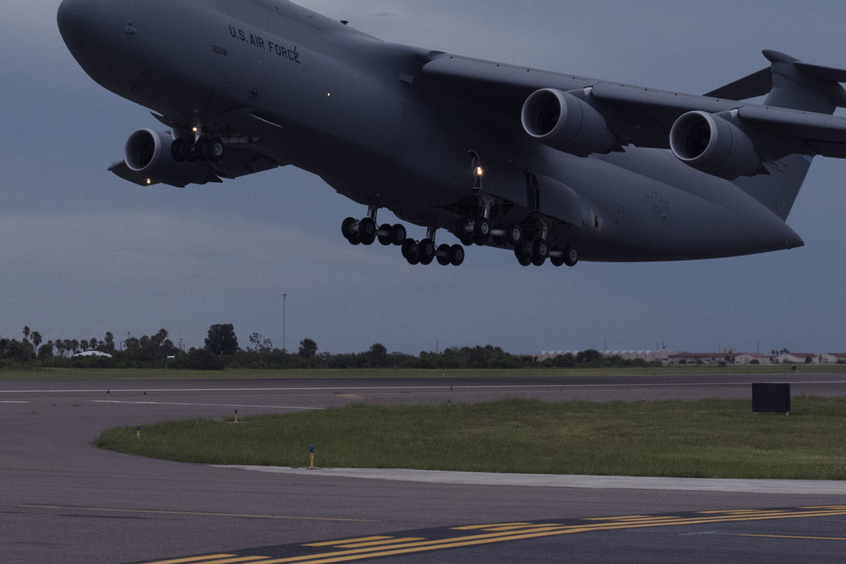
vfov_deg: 16.0
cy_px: 120
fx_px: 1998
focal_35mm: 85
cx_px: 509
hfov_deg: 23.9
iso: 1250
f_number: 16
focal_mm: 50
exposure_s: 1/1250
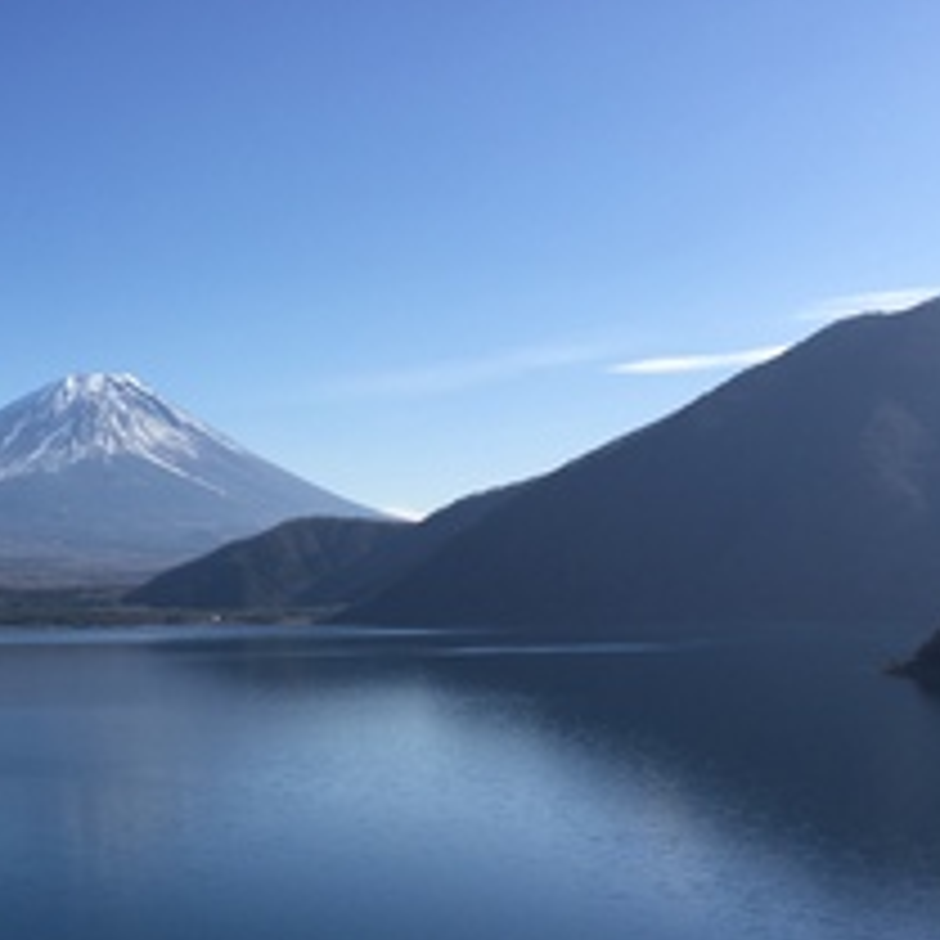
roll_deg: -0.2
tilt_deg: -0.1
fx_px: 1505
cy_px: 598
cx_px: 103
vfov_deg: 34.5
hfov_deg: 33.0
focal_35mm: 49
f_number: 2.2
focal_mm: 4.15
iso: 32
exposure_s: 1/2083
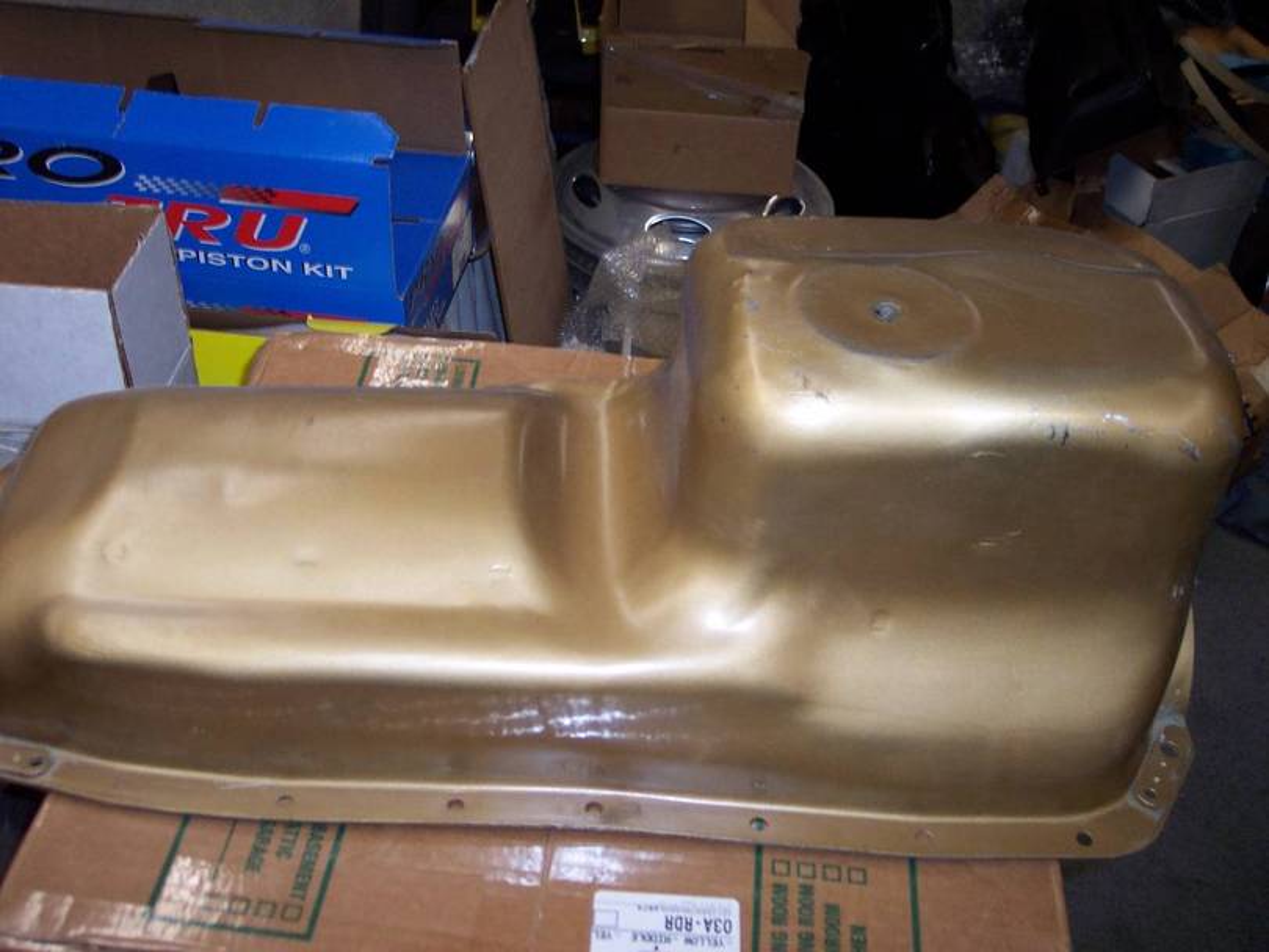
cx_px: 634
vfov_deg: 37.7
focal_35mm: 38
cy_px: 476
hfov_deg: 49.0
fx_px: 1393
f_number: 2.8
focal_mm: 8
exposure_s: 1/30
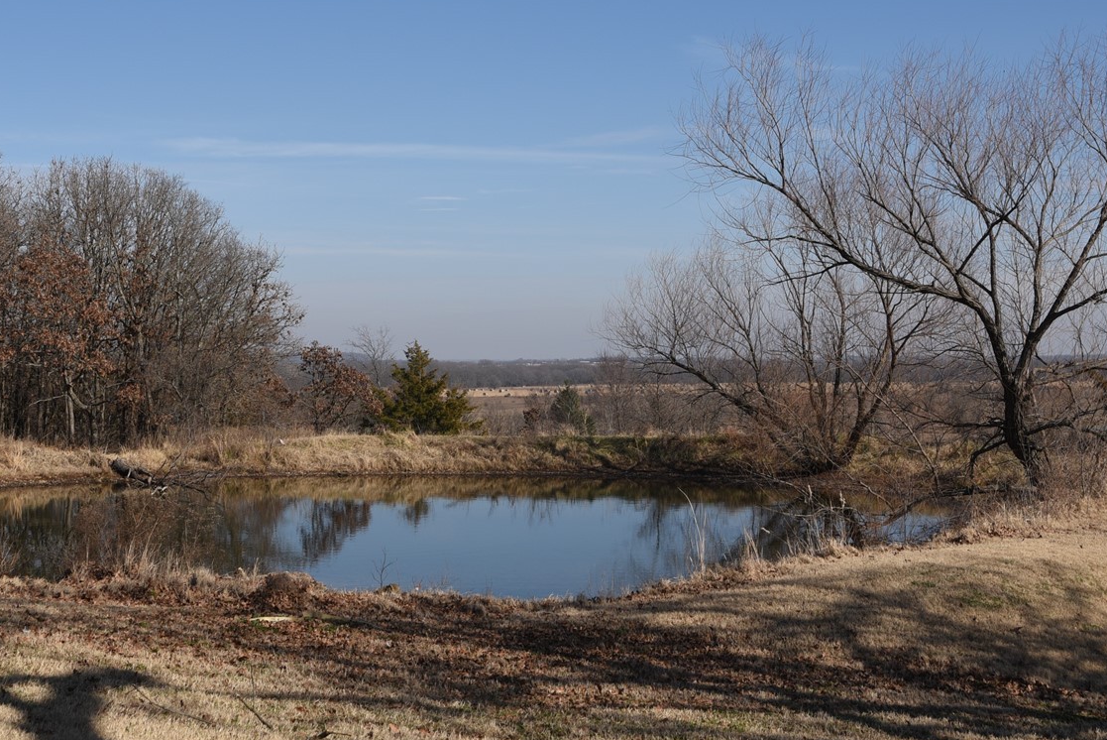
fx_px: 1569
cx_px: 526
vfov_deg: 26.4
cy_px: 247
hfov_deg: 38.9
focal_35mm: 51
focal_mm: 28
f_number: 9
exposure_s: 1/320
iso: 100
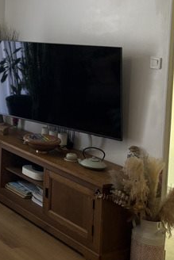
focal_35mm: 66
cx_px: -137
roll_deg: +0.5
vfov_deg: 29.8
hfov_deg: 17.1
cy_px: 52
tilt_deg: -4.9
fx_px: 478
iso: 125
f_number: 1.6
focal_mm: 5.96
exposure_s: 1/139
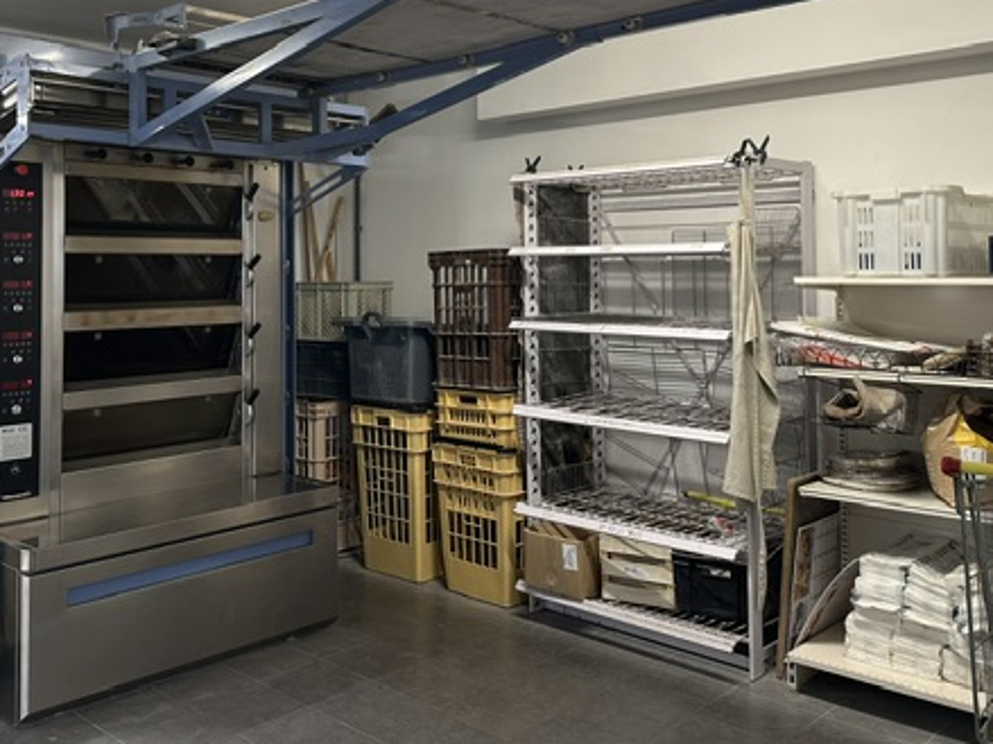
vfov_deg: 40.0
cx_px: 344
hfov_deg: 51.8
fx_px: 1004
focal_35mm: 35
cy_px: 228
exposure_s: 1/50
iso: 125
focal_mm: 6.86
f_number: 1.78
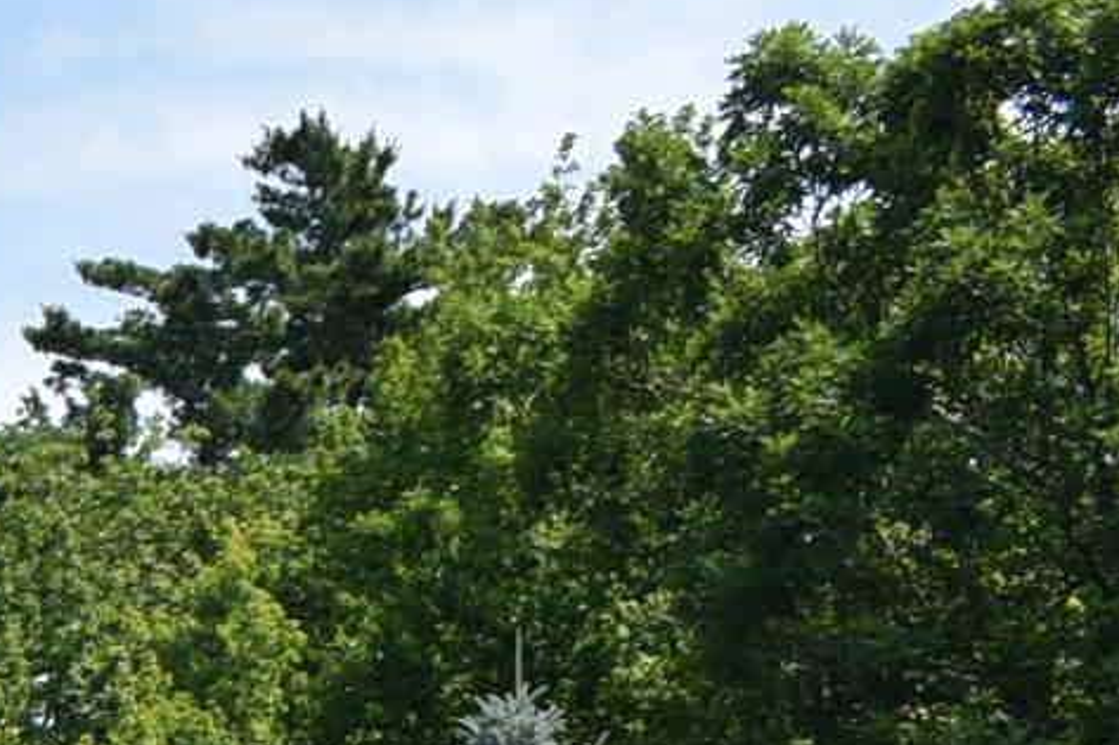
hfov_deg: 10.2
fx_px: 5313
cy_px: 1911
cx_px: -1718
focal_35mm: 171
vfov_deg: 7.4
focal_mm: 18
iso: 200
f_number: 10
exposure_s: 1/400
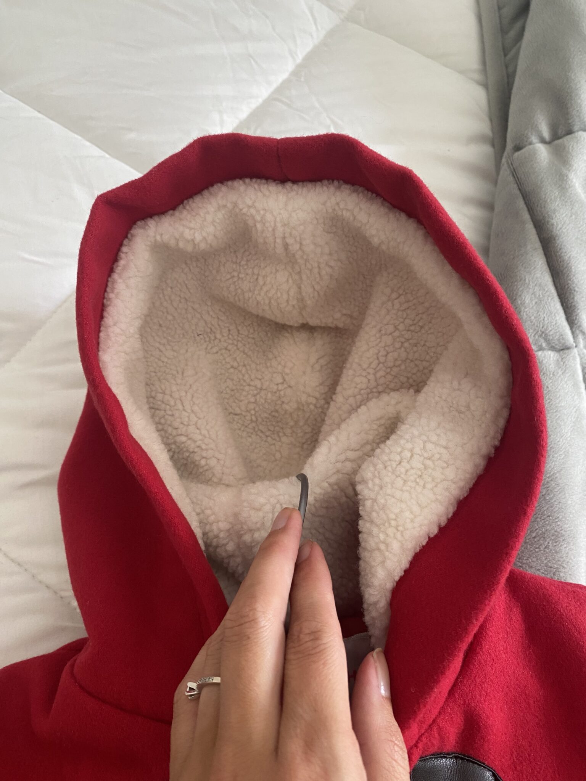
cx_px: 293
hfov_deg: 53.1
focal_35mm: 26
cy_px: 390
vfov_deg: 67.3
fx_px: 587
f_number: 1.8
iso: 125
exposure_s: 1/96
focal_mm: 4.25
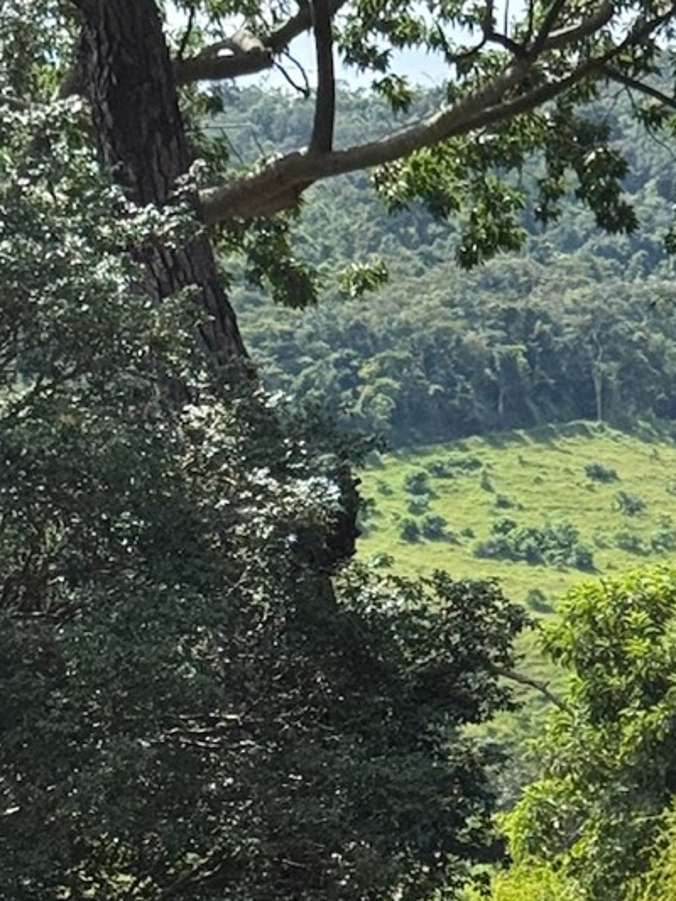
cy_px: 1454
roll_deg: +2.5
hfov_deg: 9.1
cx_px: 613
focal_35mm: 162
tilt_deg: -3.5
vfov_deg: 11.6
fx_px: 4216
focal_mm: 6.76
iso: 64
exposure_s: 1/3610
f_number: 1.78
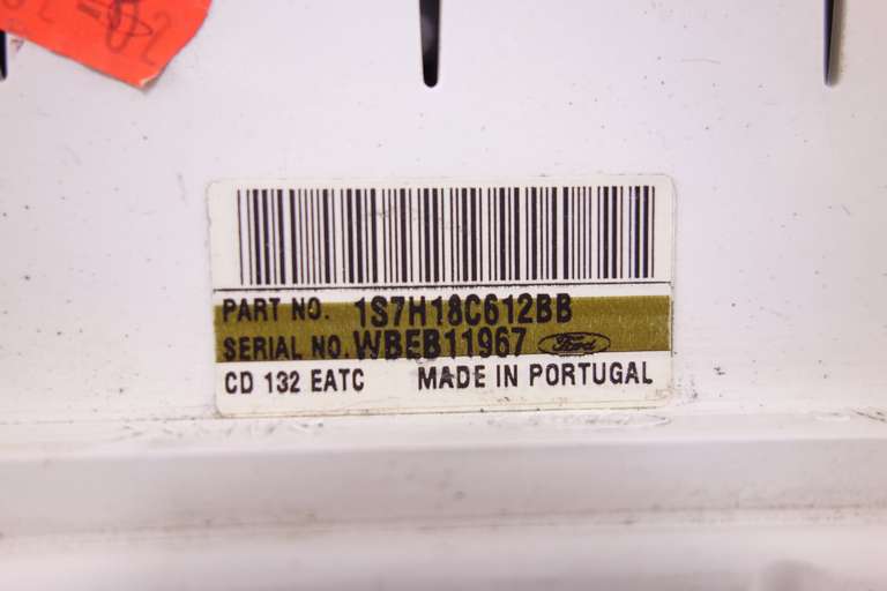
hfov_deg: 65.5
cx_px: 444
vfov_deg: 46.4
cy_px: 296
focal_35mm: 28
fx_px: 690
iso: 125
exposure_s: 1/100
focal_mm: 10.4
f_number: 2.5
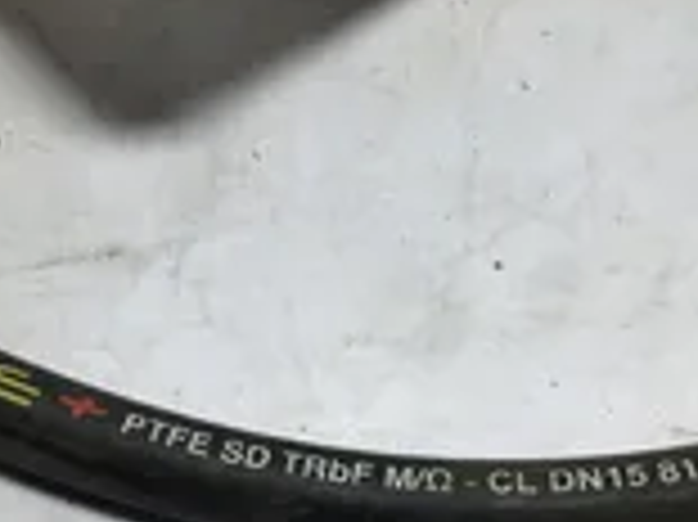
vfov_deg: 18.4
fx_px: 1612
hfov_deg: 24.4
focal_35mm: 80
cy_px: 288
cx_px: 324
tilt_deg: -65.9
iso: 25
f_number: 2.4
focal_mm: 3.3
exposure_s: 1/162
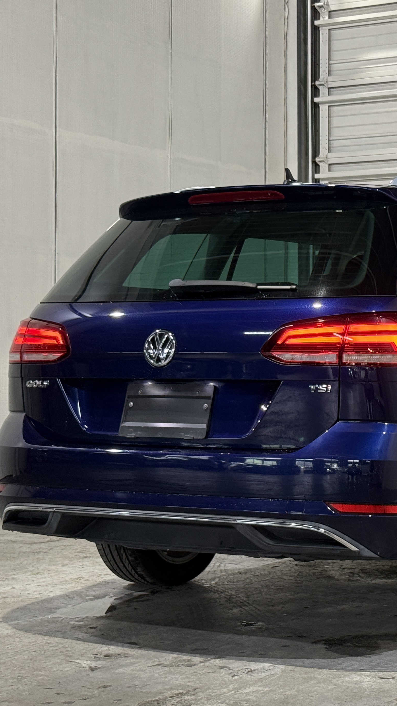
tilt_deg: +0.5
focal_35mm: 77
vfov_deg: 27.5
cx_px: 386
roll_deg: -0.2
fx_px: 1441
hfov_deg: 15.4
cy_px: 340
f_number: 1.78
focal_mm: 6.76
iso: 125
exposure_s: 1/60
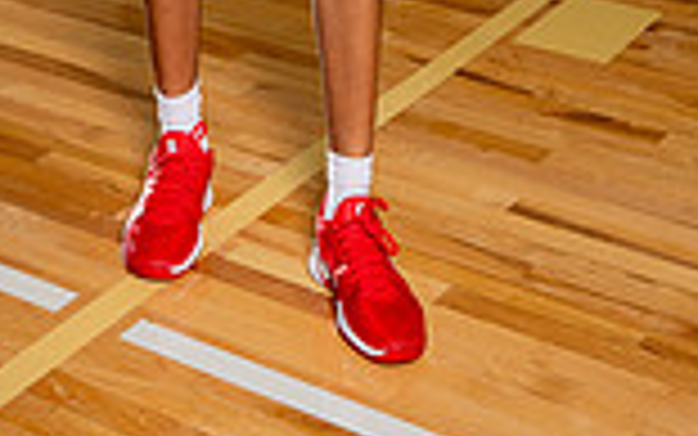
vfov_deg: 12.1
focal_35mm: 92
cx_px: 221
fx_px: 1751
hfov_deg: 22.4
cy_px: -521
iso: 640
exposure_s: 1/200
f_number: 7.1
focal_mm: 31.1
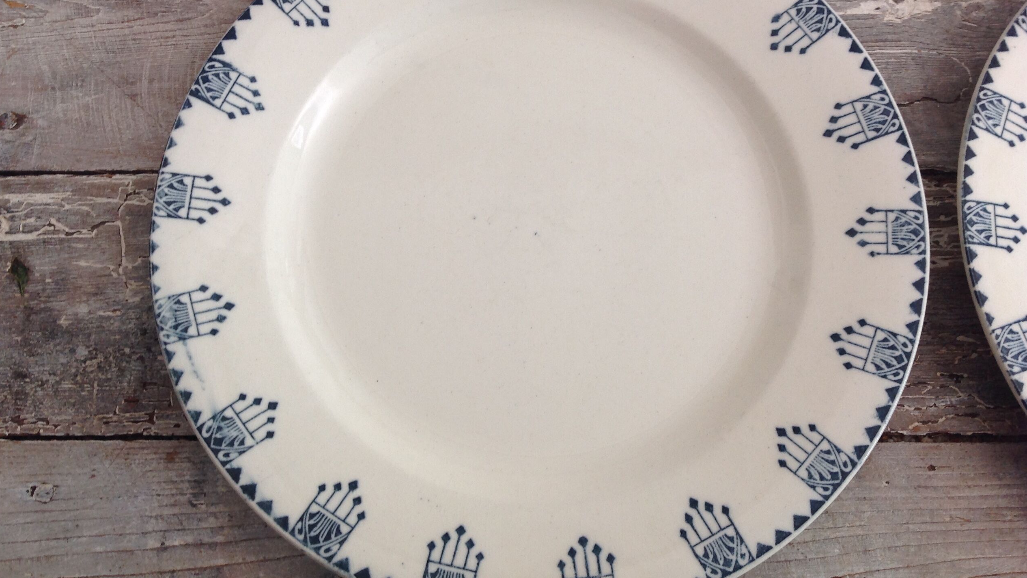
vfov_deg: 30.4
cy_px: 243
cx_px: 515
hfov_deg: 51.6
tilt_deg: -75.5
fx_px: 1062
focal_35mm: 39
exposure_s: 1/17
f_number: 2.4
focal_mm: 4.28
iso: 50
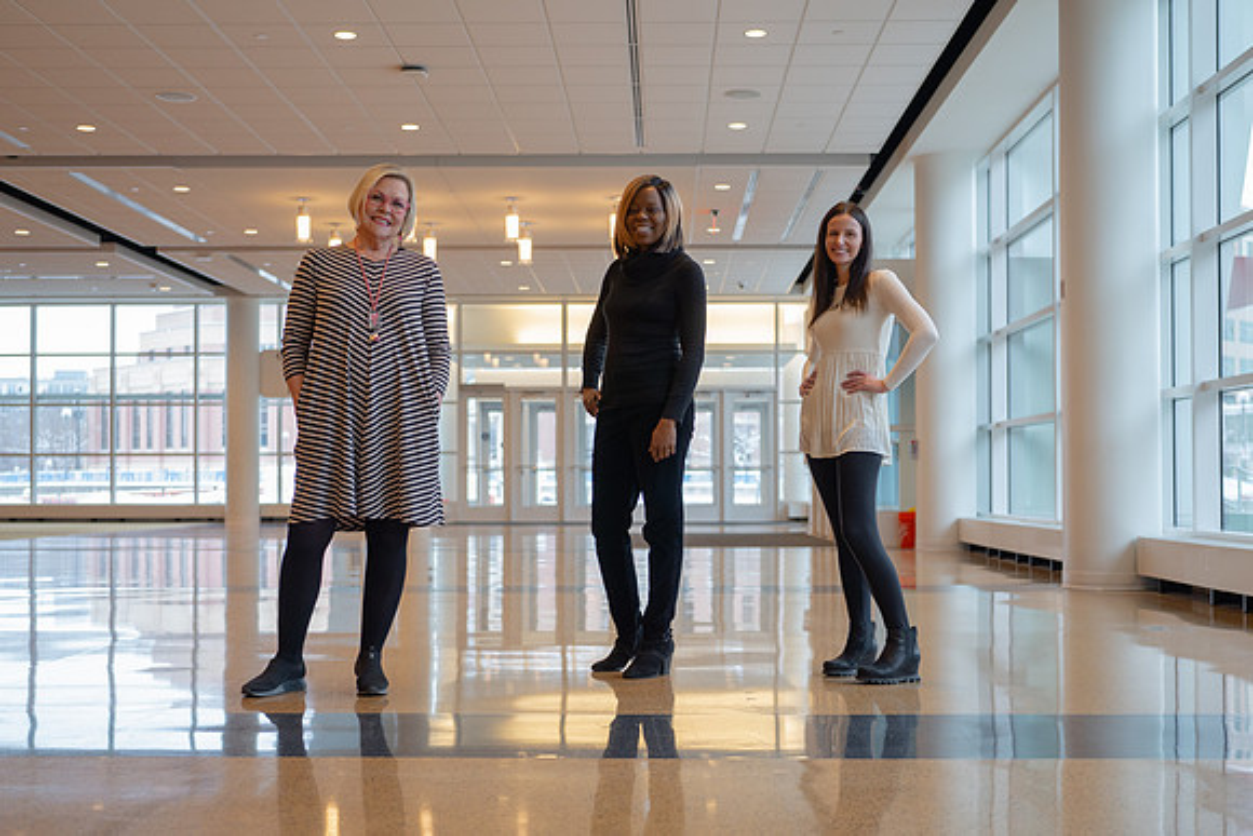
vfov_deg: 30.1
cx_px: 636
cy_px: 458
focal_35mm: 45
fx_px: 1552
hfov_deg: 44.0
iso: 800
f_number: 2.5
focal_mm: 40
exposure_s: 1/200
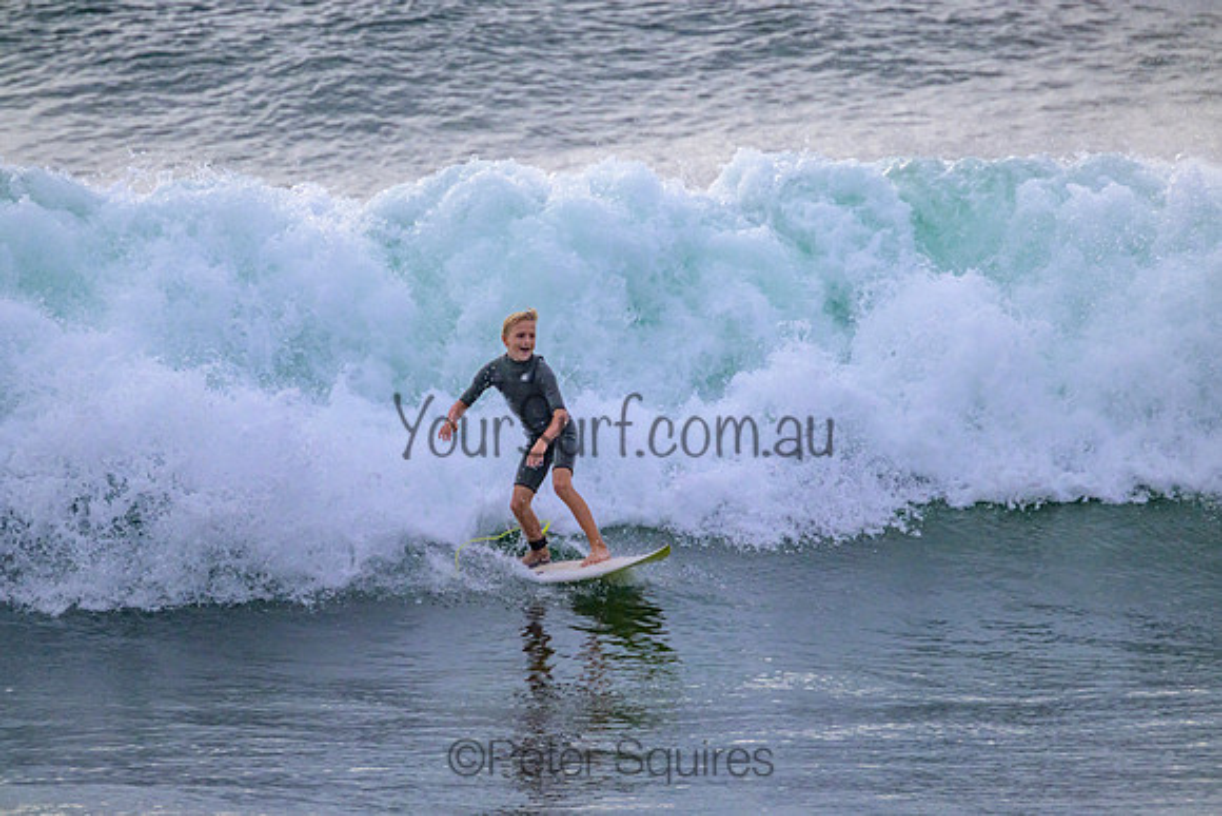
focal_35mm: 800
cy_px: 408
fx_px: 27161
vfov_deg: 1.7
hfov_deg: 2.6
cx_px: 611
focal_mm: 800
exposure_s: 1/2000
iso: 1800
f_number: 11
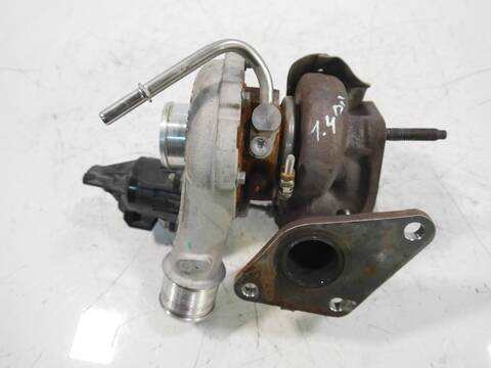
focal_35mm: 30
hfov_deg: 60.0
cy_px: 184
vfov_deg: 46.8
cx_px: 246
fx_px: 426
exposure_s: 1/60
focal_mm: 15
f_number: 3.6
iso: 640
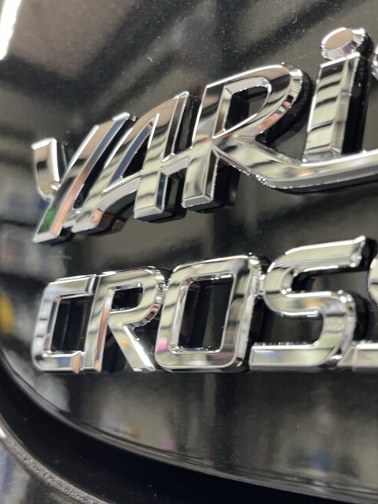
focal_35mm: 41
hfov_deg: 35.0
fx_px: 597
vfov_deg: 45.8
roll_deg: +2.1
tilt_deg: +5.6
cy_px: 257
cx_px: 233
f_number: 1.6
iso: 250
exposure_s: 1/60
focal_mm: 5.1
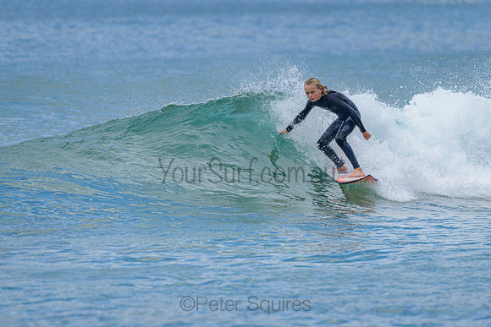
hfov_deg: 3.4
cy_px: 126
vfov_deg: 2.2
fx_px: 8367
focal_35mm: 613
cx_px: 279
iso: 450
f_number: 5.6
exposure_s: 1/2000
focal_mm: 500
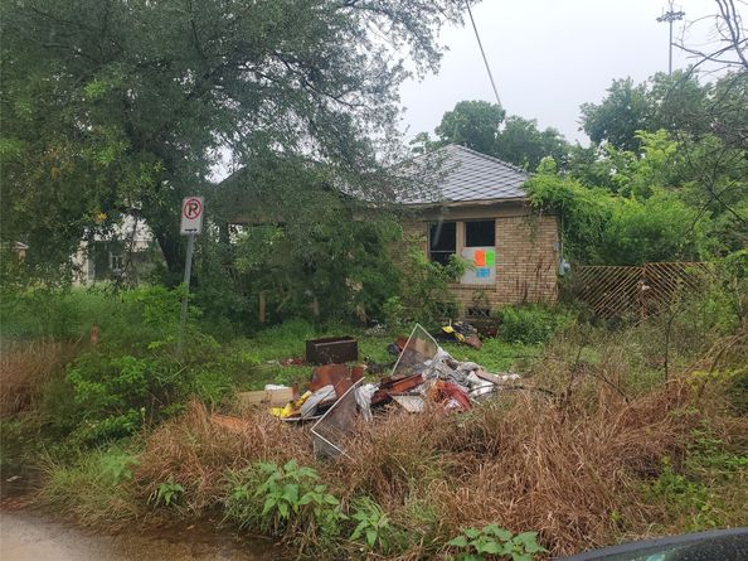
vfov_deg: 53.0
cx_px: 374
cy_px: 280
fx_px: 562
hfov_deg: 67.3
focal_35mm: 26
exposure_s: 1/491
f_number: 2.4
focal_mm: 4.3
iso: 50
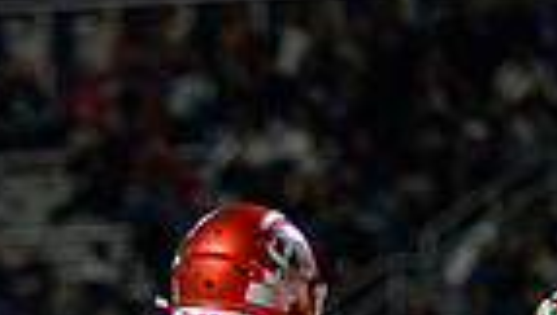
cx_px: 43
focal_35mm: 636
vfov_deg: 1.9
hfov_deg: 3.4
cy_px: 663
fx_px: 9409
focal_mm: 150
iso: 2000
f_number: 2.8
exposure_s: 1/320
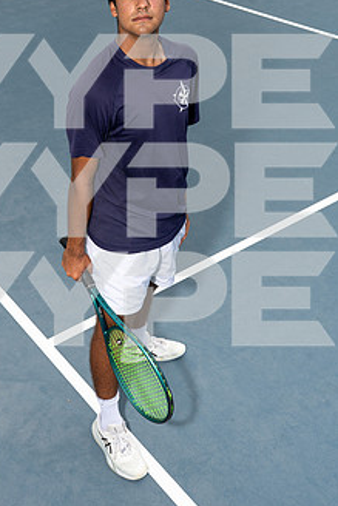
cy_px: 191
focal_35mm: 48
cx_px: 110
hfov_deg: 27.9
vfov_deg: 40.8
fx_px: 675
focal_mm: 35
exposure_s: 1/250
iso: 100
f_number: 8
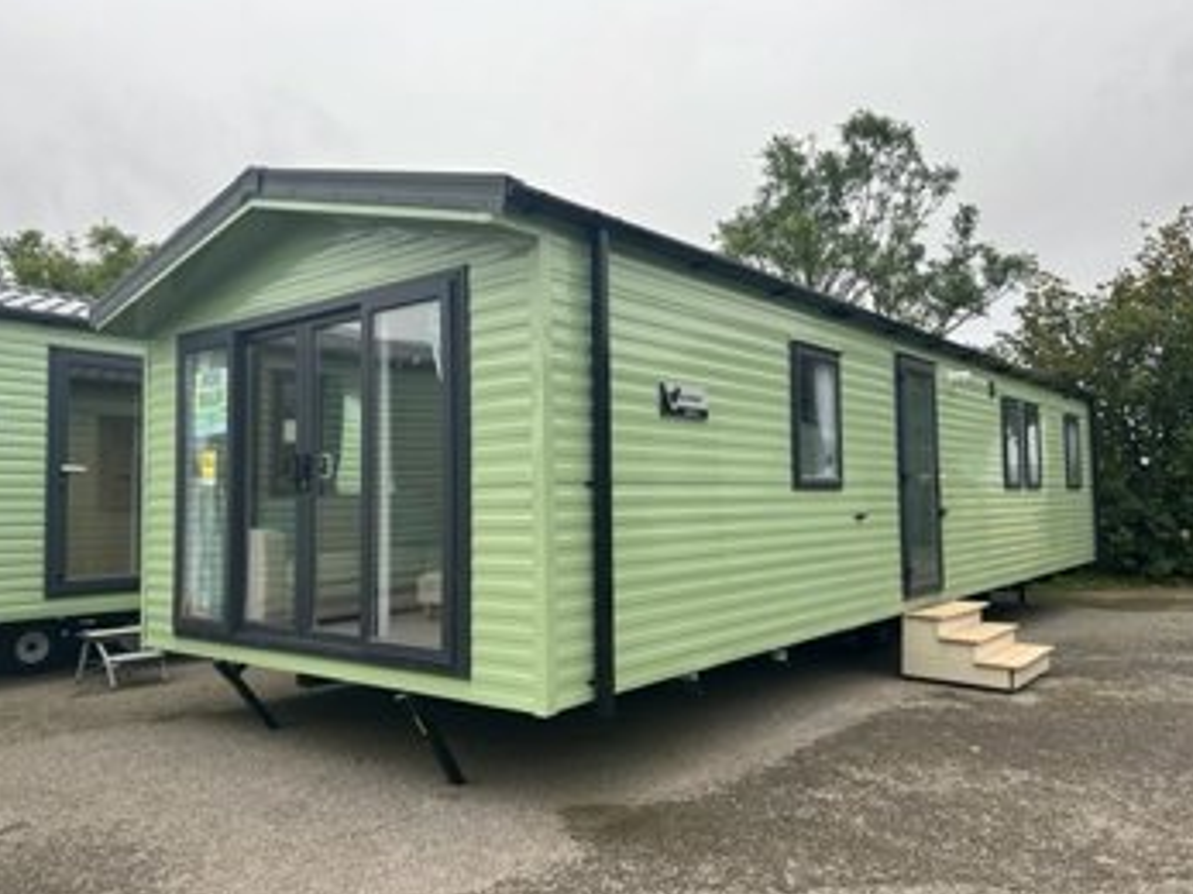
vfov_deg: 51.3
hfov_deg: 65.3
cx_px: 612
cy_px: 447
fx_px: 930
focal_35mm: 27
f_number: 1.5
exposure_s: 1/482
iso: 50
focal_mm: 5.7
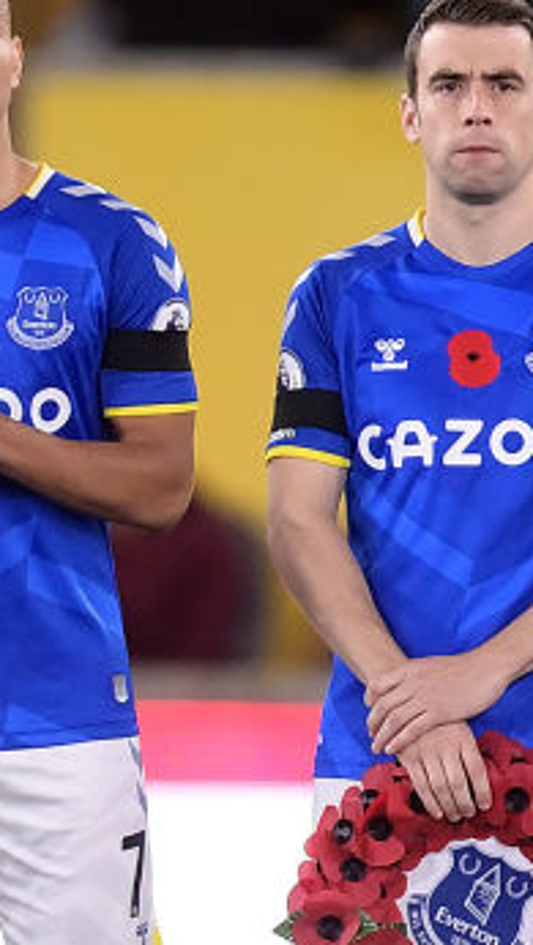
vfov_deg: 1.7
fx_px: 31085
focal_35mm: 1239
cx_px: 1082
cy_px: 714
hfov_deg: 1.0
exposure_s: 1/1250
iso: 2500
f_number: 2.8
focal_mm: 400
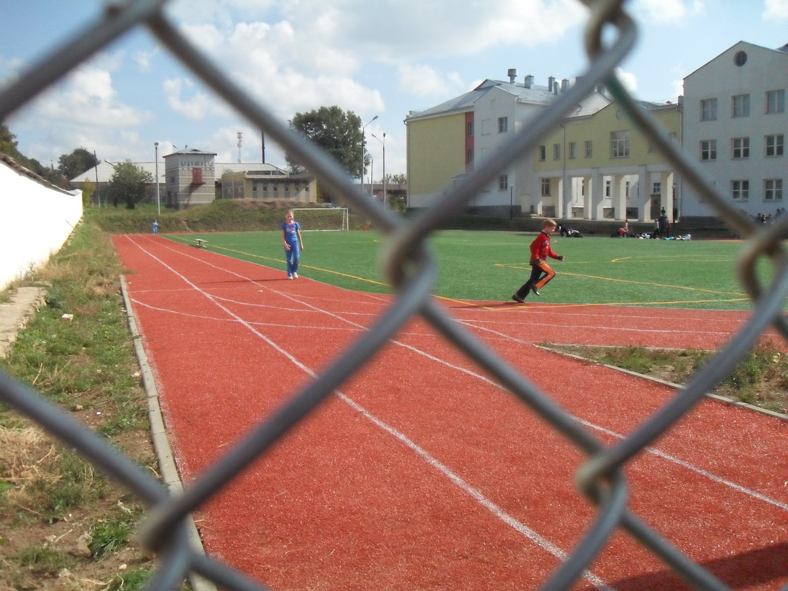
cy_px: 296
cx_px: 394
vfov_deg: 40.7
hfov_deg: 52.6
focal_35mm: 35
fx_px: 797
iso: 400
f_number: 8.9
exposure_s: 1/750
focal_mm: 6.2
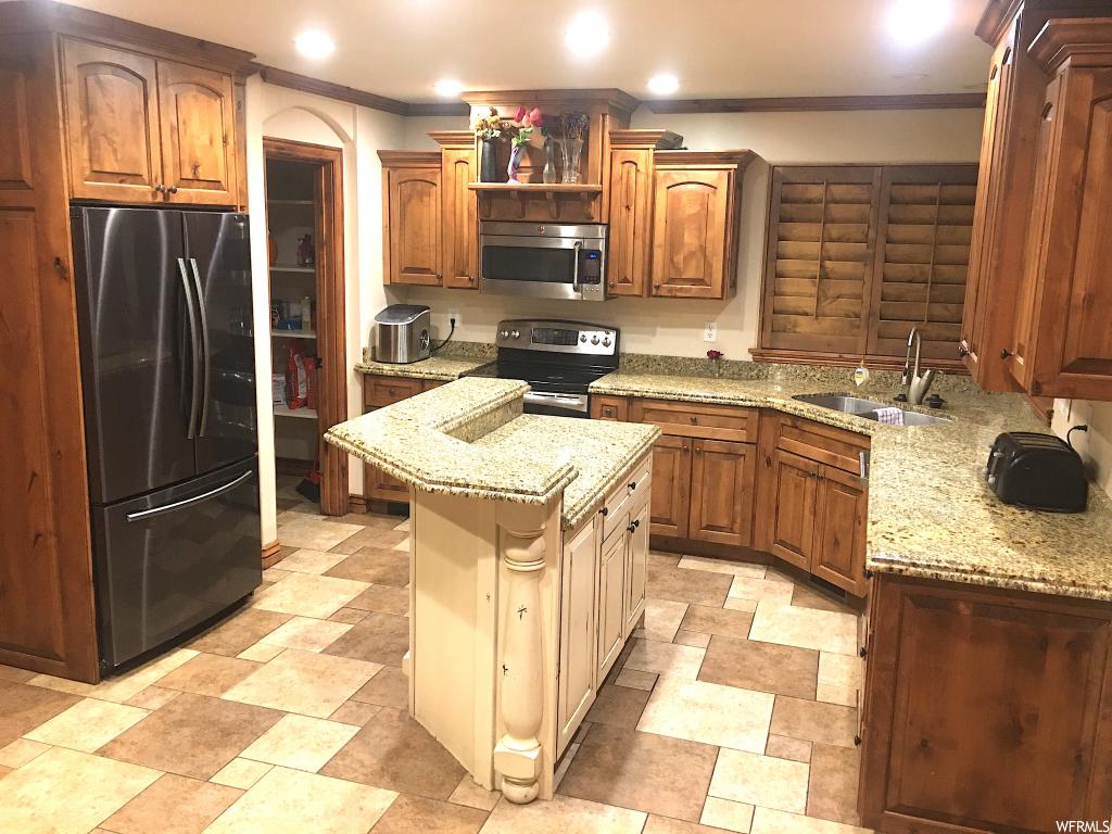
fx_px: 932
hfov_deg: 61.7
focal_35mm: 29
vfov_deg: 48.2
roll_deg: -1.6
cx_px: 556
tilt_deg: -11.8
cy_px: 417
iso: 100
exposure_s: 1/10
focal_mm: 4.15
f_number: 2.2
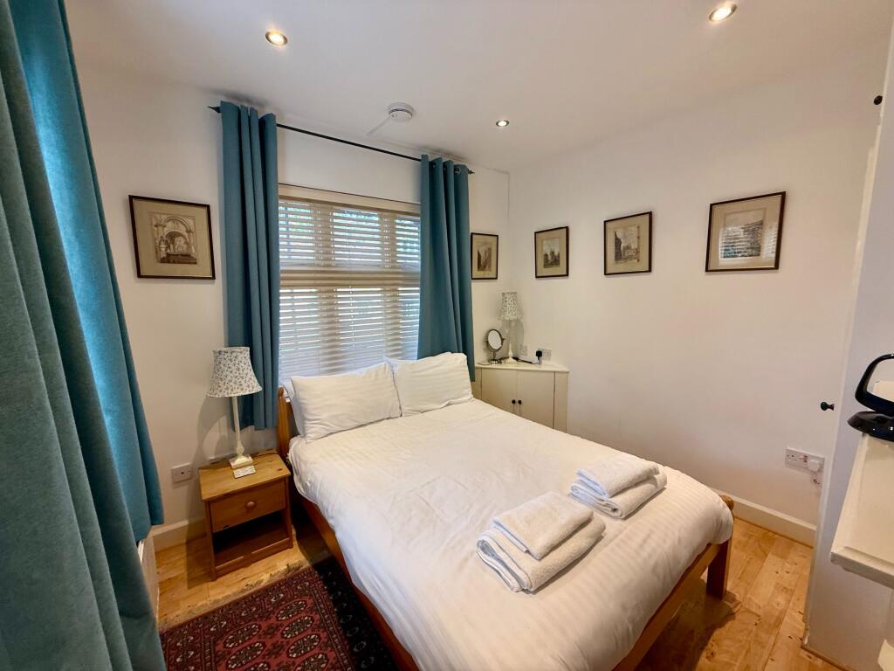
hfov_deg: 102.1
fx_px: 362
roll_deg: +0.7
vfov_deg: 85.7
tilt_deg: -7.0
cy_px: 336
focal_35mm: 14
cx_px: 447
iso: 160
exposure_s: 1/100
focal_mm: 2.22
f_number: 2.2
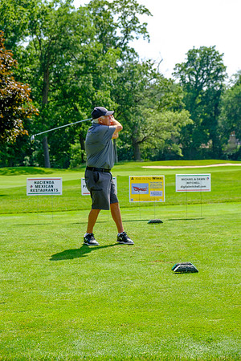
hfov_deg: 19.7
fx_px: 693
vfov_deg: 29.2
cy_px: 180
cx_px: 120
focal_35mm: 69
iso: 200
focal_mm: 46.3
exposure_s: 1/320
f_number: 5
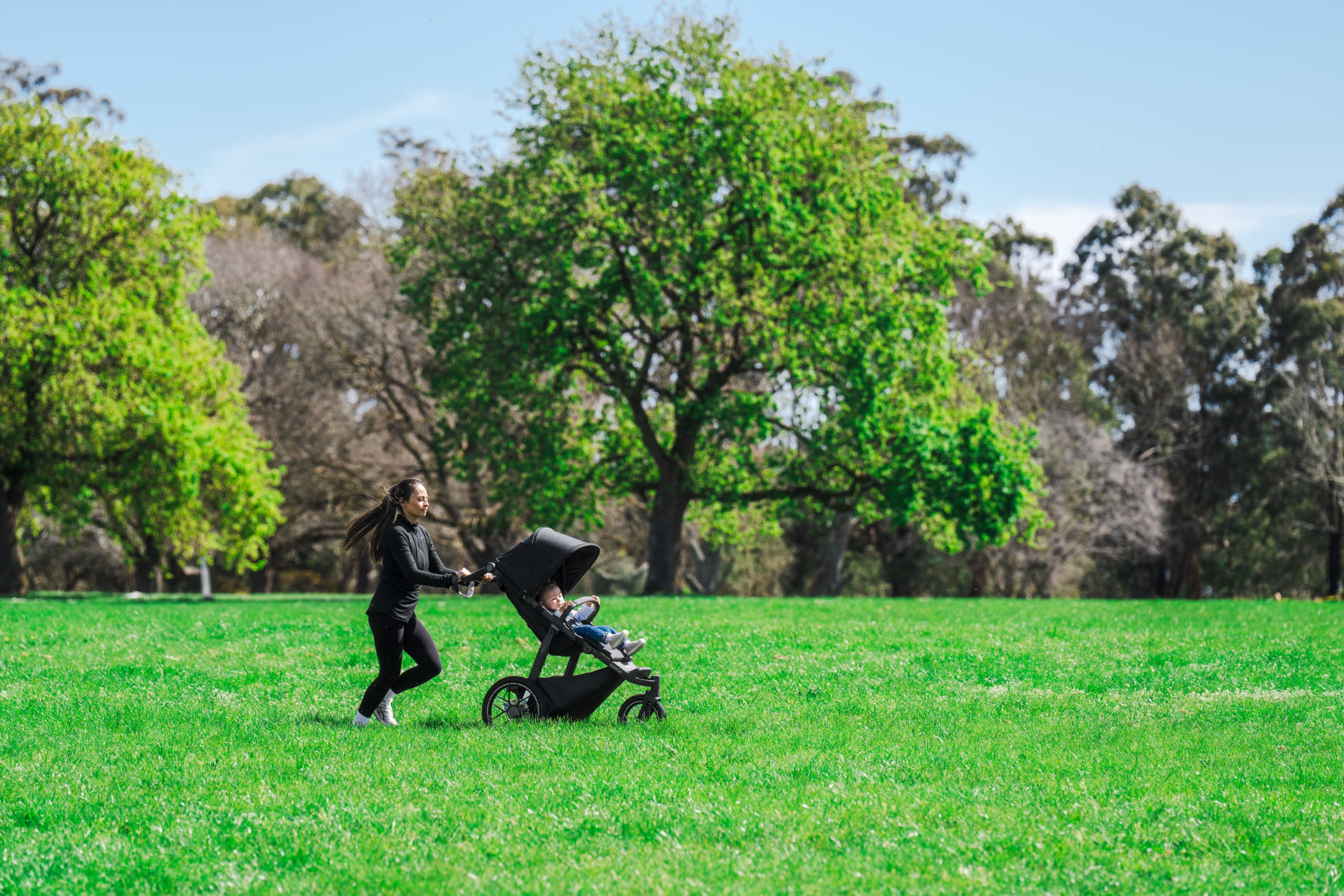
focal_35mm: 167
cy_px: 448
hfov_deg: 12.3
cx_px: 672
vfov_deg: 8.2
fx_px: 6235
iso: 100
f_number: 4
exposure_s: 1/500
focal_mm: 167
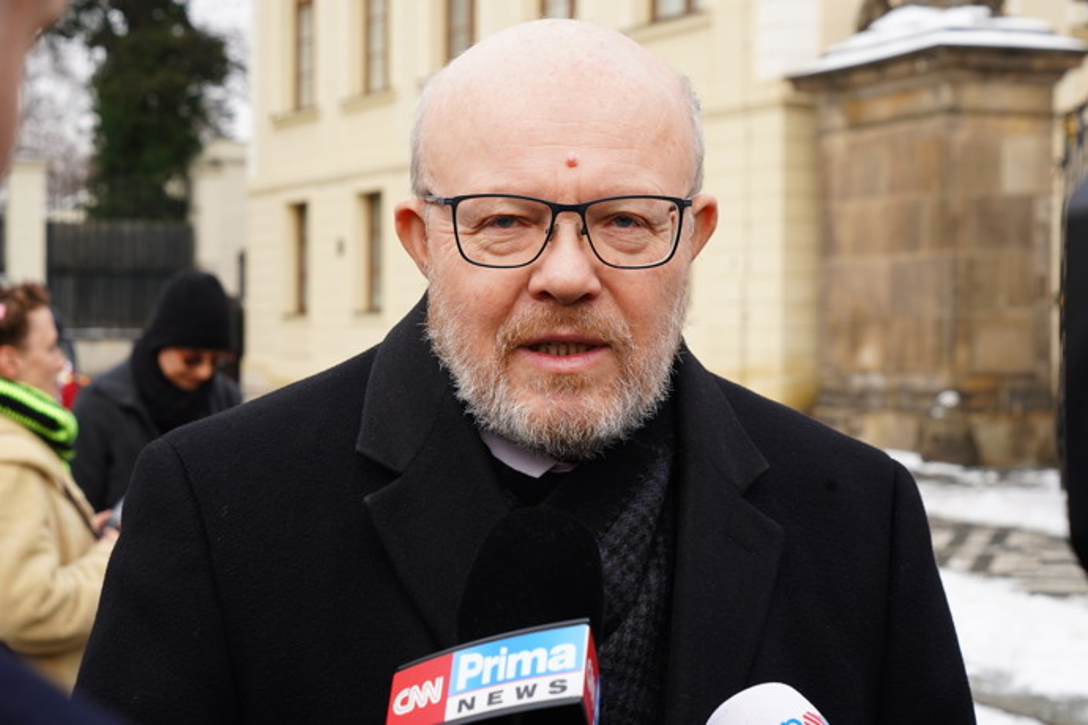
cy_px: 362
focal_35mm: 66
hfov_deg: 30.5
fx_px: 1995
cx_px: 544
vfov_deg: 20.6
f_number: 9
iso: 800
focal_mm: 66
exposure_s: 1/200
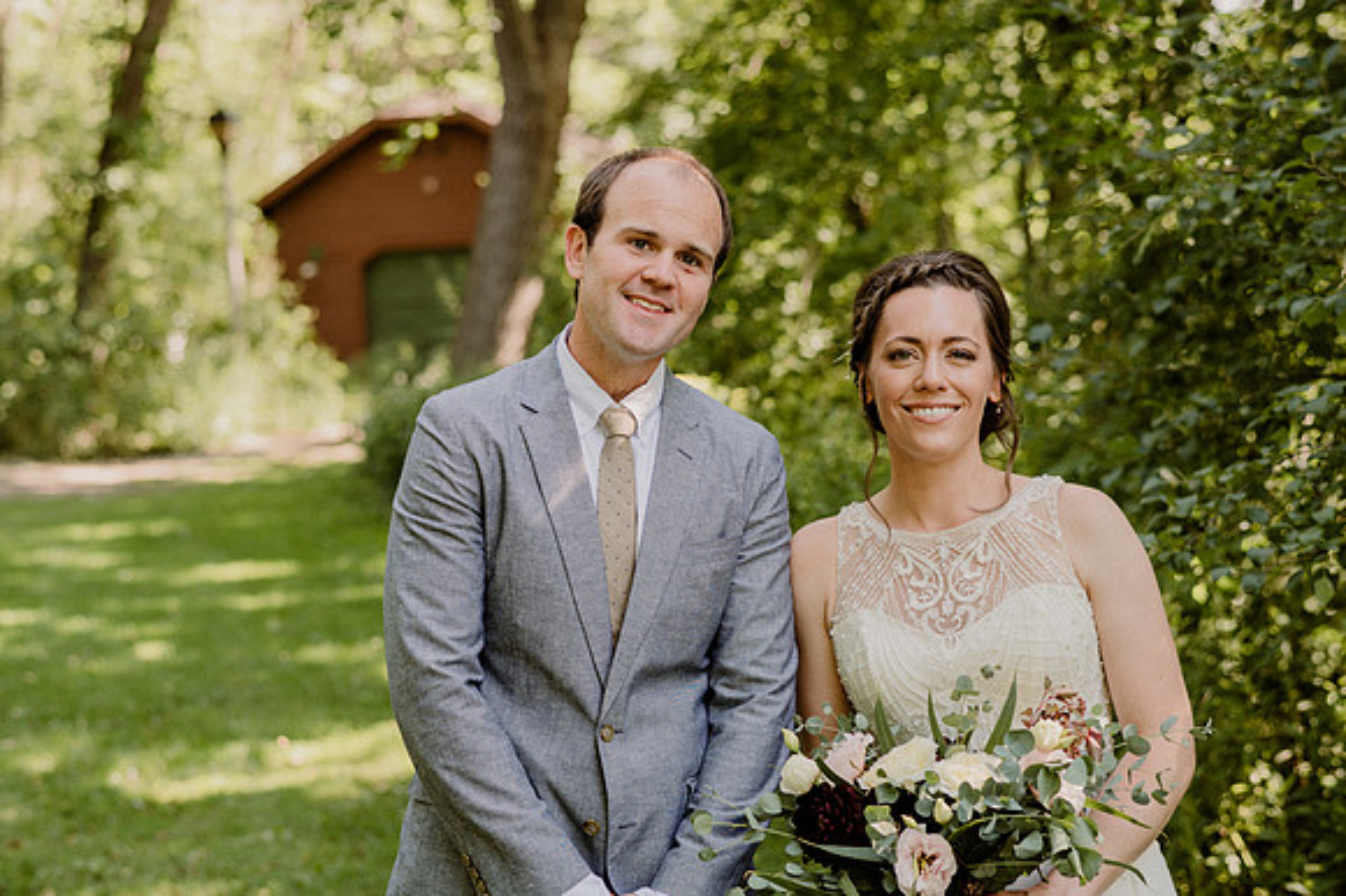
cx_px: 673
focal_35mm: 58
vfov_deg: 23.4
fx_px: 2167
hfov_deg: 34.5
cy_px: 448
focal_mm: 58
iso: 160
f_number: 3.2
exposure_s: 1/160
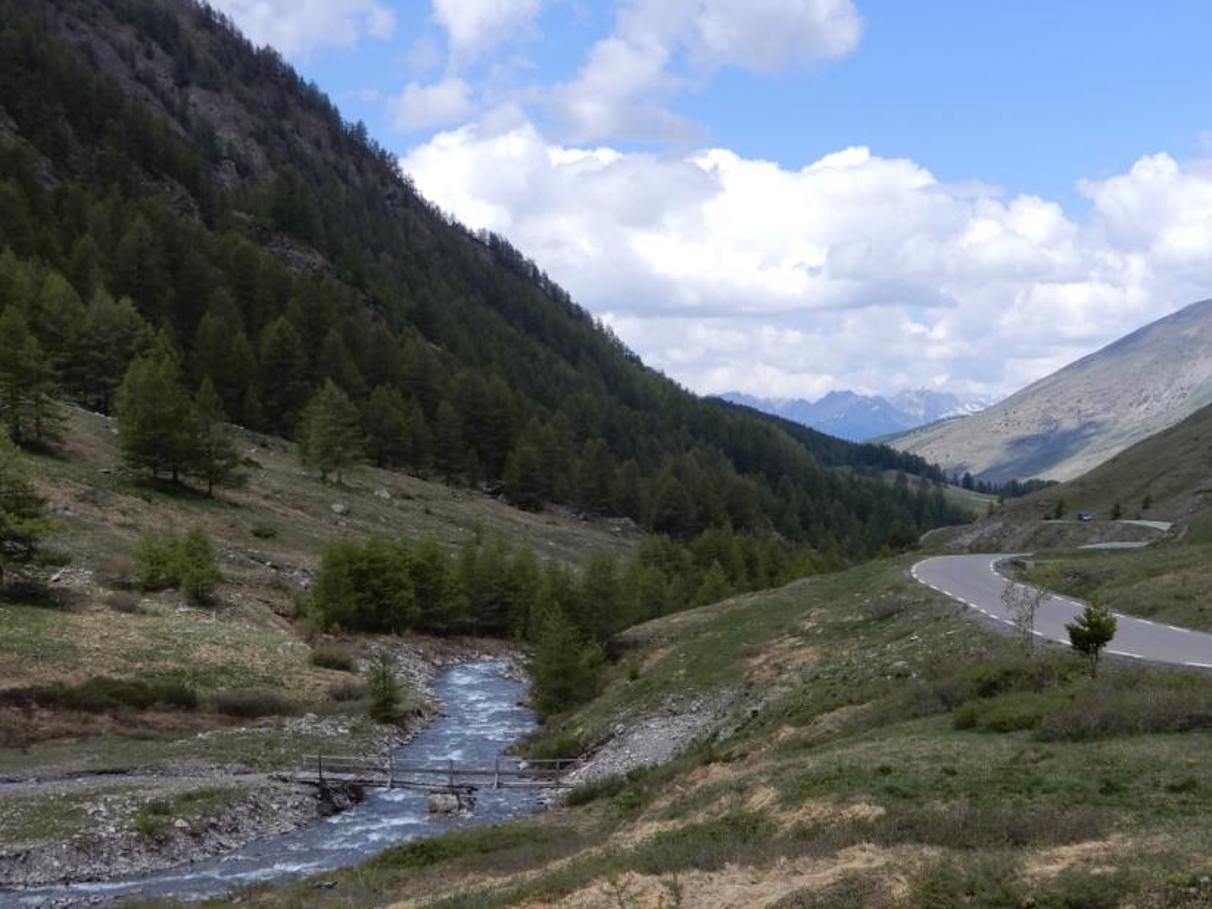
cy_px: 550
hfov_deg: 34.3
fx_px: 1960
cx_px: 636
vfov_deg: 26.0
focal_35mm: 56
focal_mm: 8
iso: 80
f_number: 4
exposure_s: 1/800
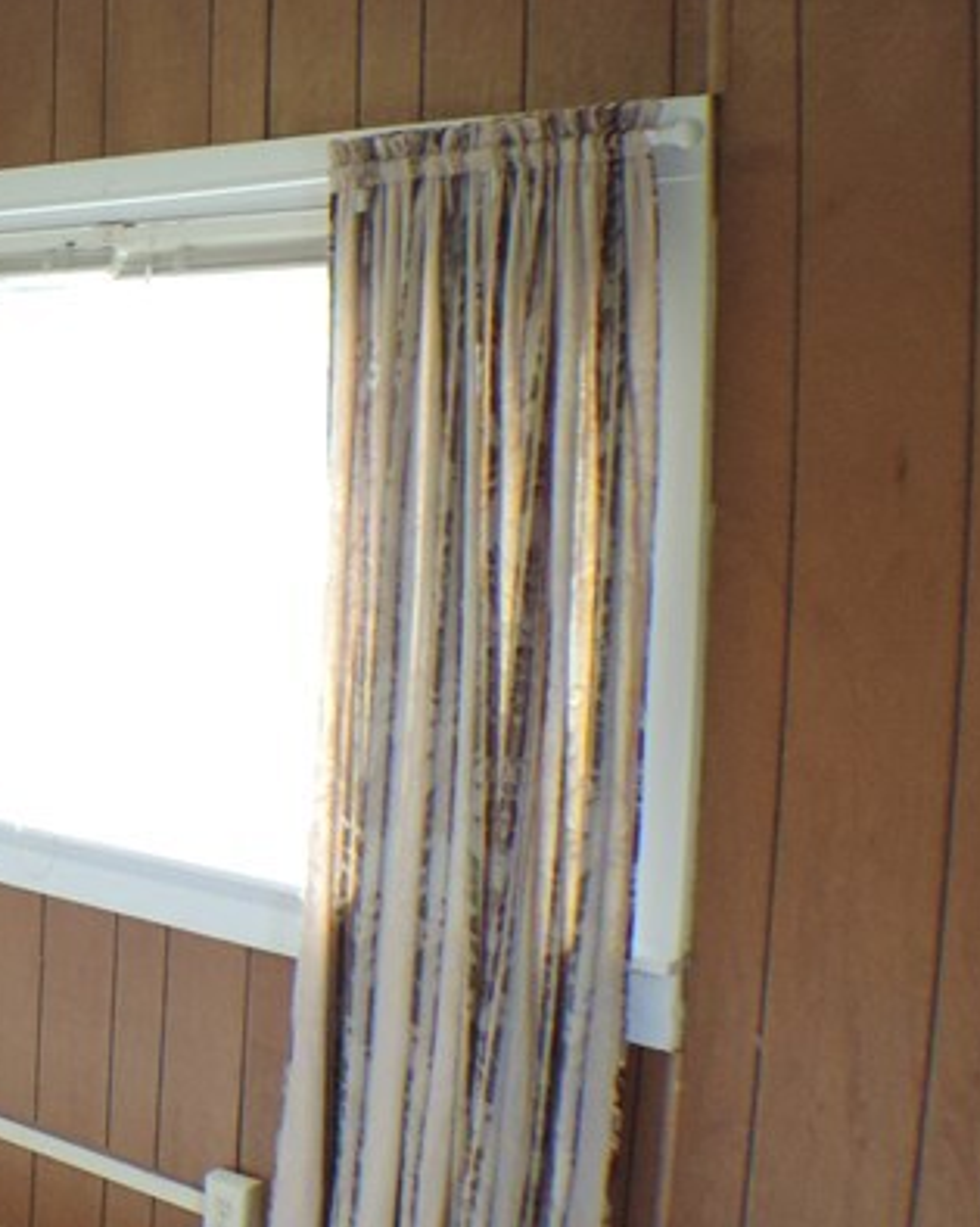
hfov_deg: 19.3
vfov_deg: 26.8
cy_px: 533
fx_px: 2575
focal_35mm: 71
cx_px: -420
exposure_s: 1/20
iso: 400
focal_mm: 4.9
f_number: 3.1
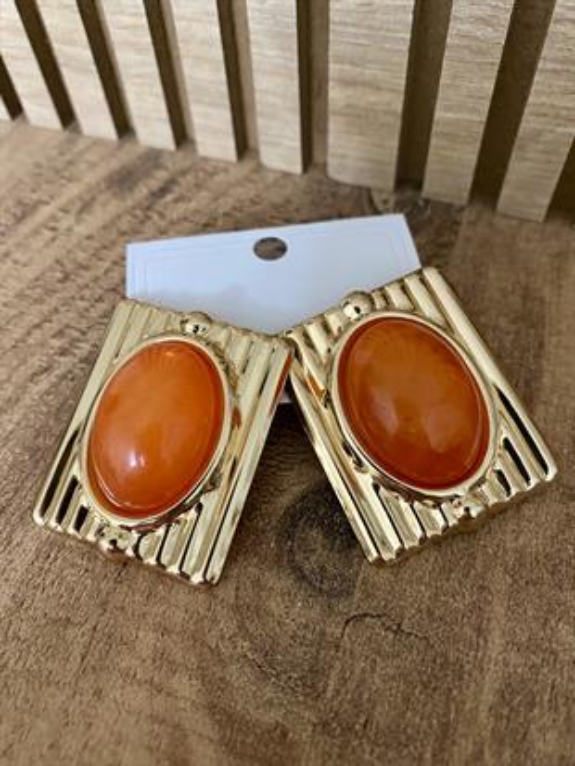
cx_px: 288
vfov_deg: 69.4
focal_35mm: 25
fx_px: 553
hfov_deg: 54.9
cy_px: 383
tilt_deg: -62.1
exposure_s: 1/25
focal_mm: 4.25
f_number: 1.8
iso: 500
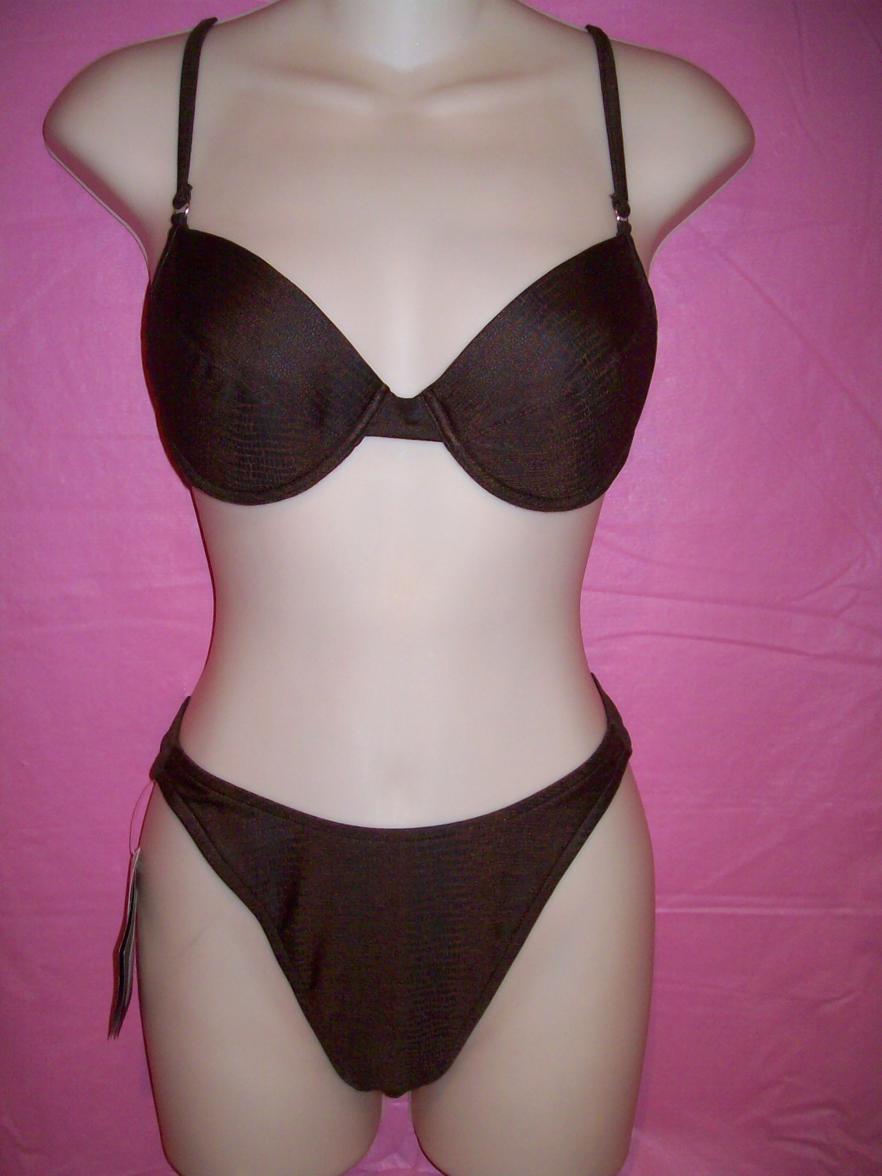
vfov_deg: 51.4
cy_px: 588
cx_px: 441
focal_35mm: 36
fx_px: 1223
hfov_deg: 39.6
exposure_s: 1/64
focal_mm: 6
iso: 80
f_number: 2.7
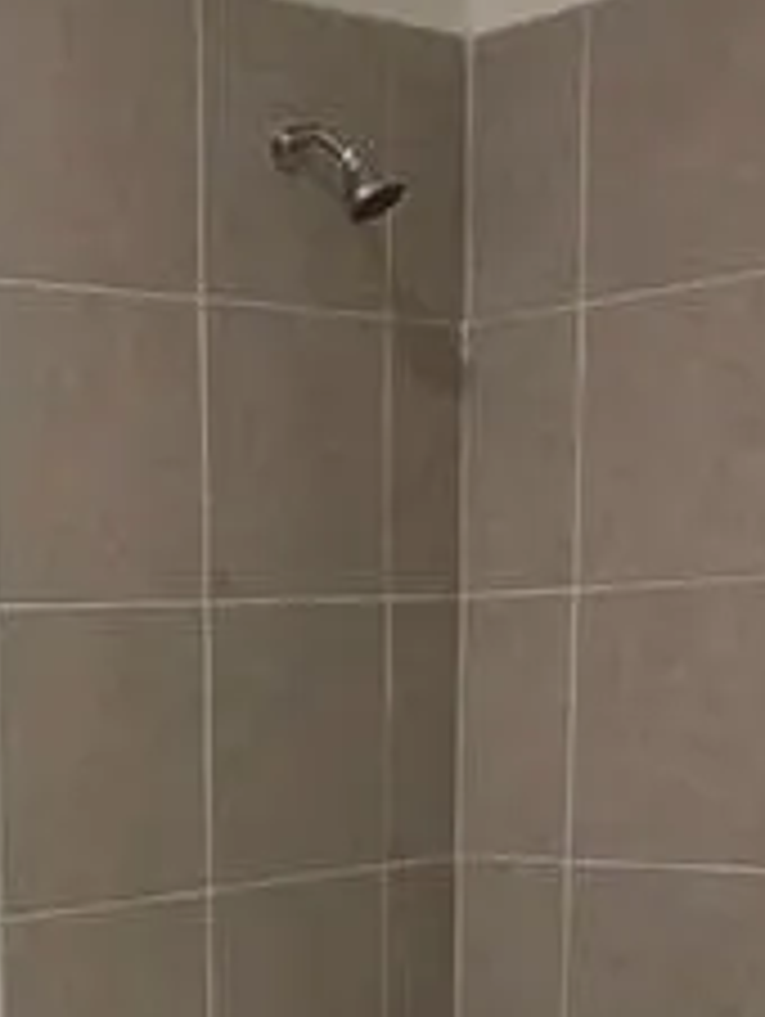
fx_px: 2029
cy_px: 1107
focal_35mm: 69
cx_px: -189
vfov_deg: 26.1
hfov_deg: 19.9
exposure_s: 1/60
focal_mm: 2.2
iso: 160
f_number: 2.2
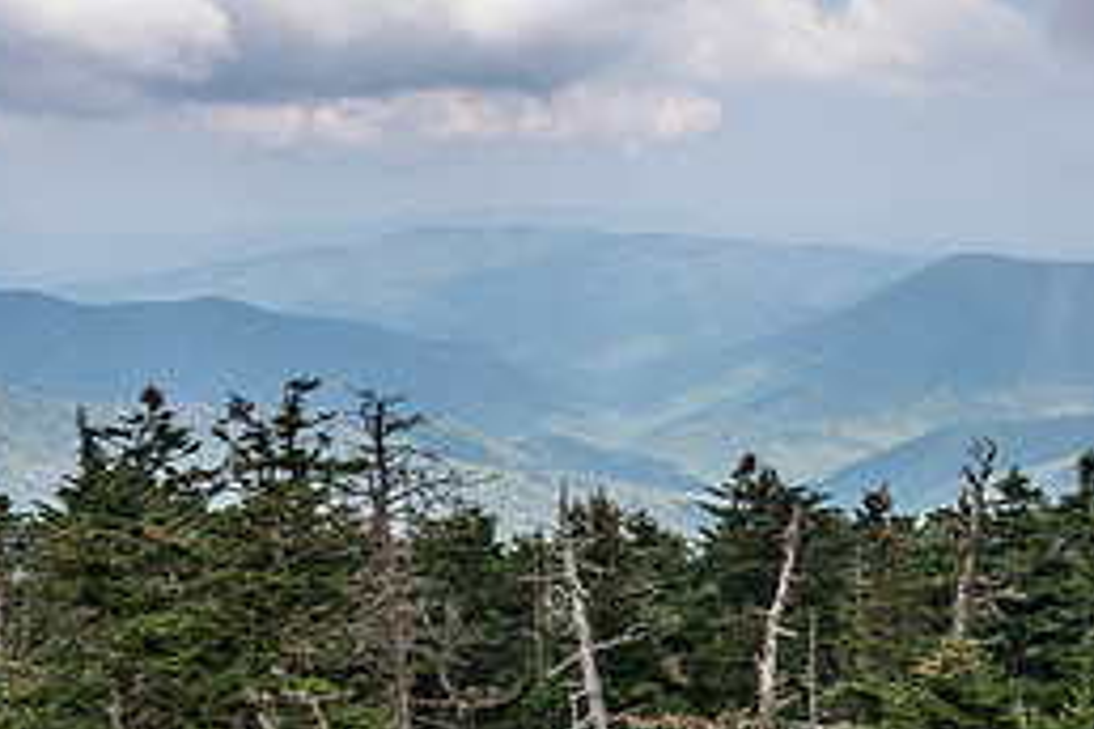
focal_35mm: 63
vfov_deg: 21.2
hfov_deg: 31.8
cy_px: 612
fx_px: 1914
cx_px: 628
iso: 100
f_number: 8
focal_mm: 28
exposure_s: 1/125
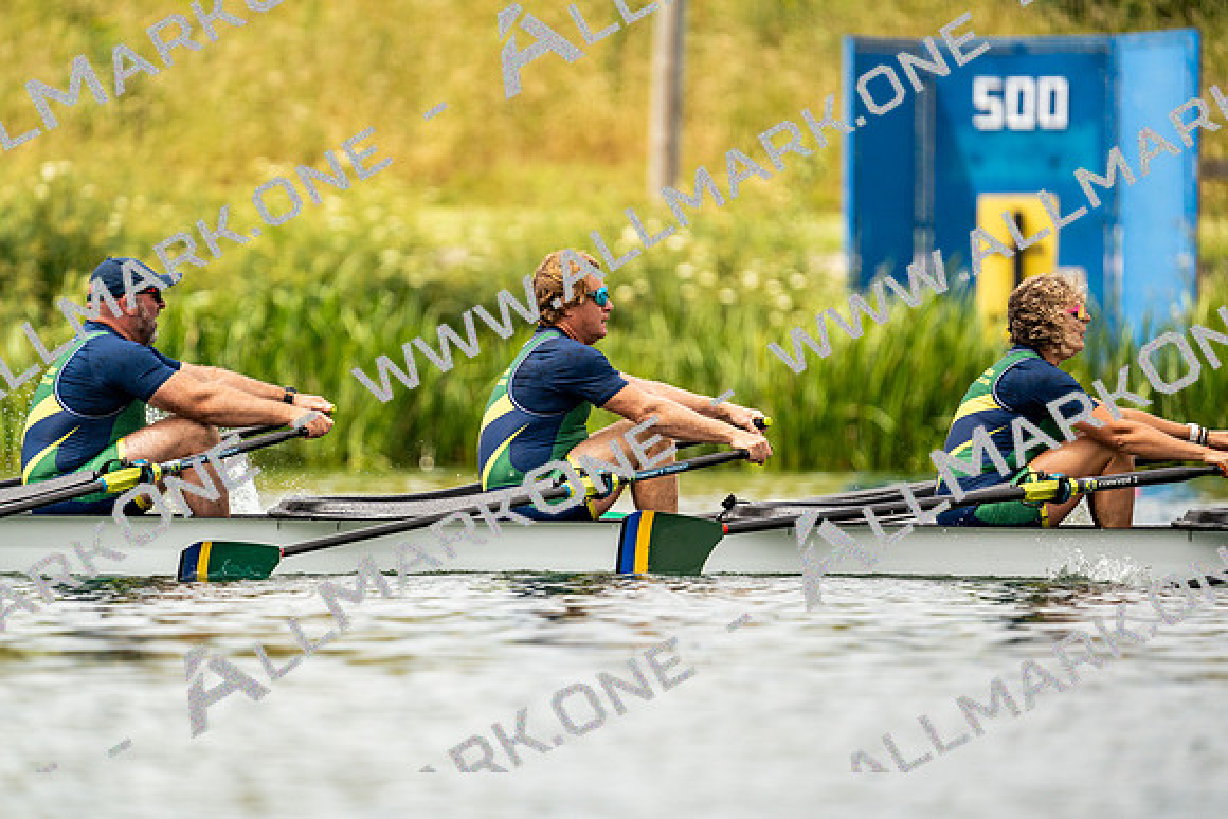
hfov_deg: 3.4
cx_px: 614
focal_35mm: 600
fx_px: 20470
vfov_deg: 2.3
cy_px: 410
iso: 320
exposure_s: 1/2000
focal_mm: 600
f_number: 6.3
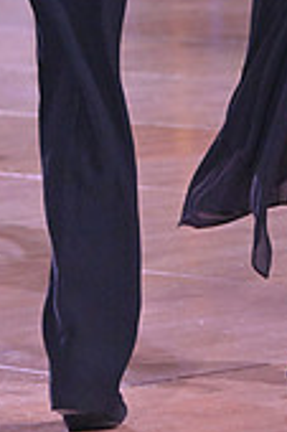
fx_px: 4913
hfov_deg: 3.3
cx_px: 227
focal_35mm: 410
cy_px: -175
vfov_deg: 5.0
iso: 4000
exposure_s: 1/400
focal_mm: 120
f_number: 7.1
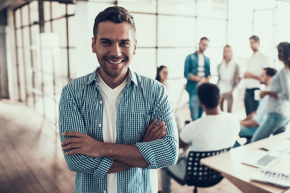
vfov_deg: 37.9
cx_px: 145
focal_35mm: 35
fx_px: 282
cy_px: 96
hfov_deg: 54.4
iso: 800
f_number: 2.2
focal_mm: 35
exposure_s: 1/160
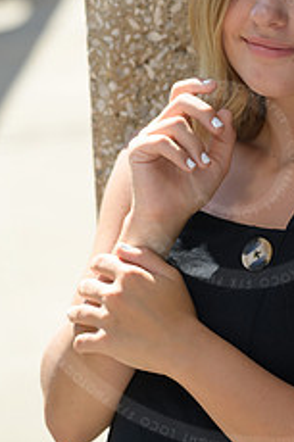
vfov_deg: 12.4
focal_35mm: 166
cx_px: 251
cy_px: 206
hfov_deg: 8.2
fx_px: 2036
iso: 160
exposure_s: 1/800
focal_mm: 85
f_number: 3.2
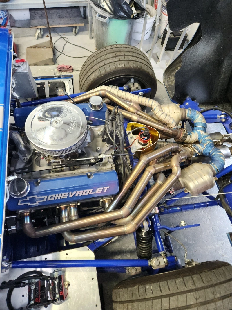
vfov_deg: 73.9
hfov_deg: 58.9
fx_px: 206
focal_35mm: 23
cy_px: 155
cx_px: 116
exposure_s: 1/50
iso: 320
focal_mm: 5.4
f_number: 1.8
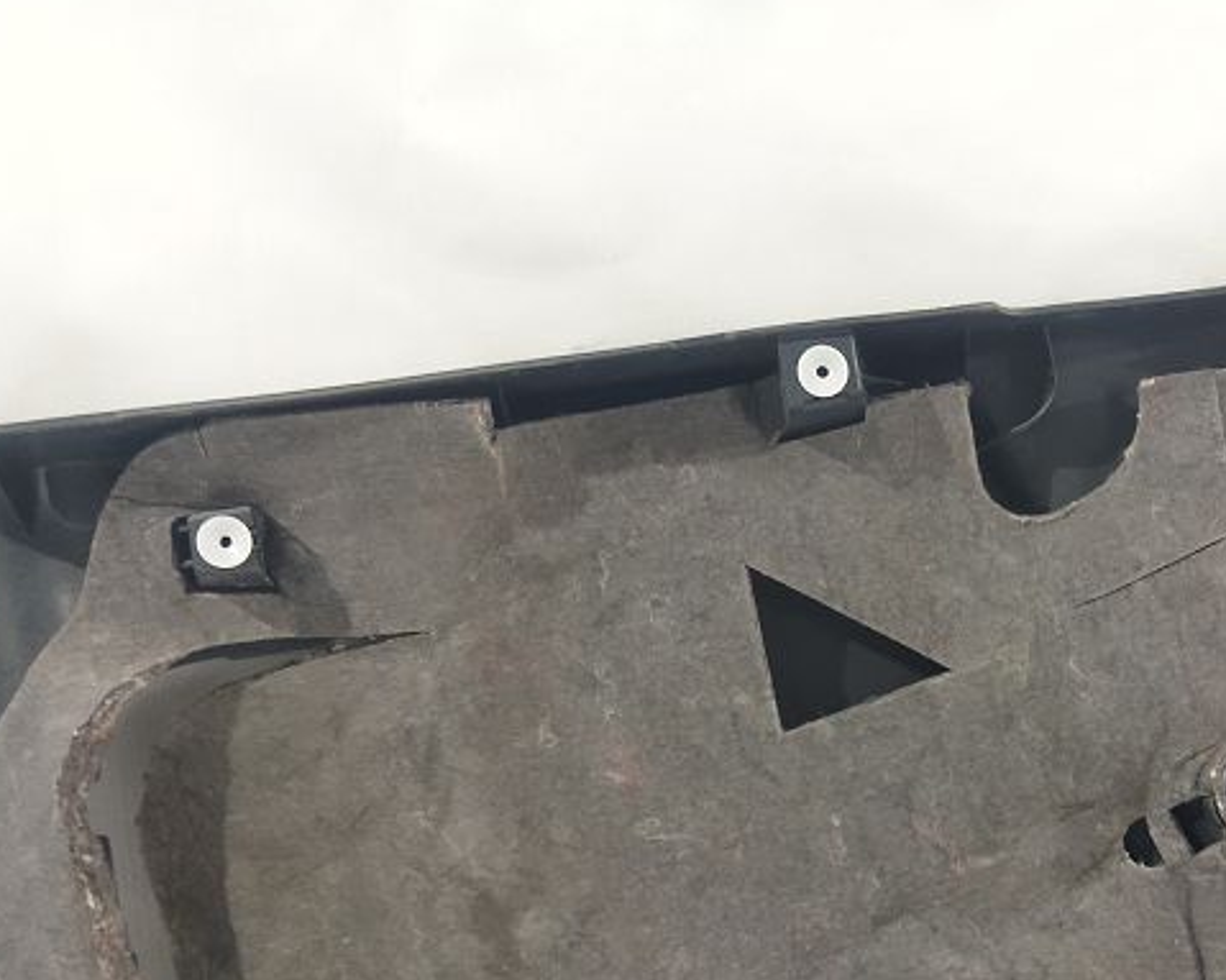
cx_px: 1052
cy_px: 791
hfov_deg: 27.9
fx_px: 2394
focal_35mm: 66
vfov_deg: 22.8
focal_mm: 4.71
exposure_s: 1/33
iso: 344
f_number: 1.79
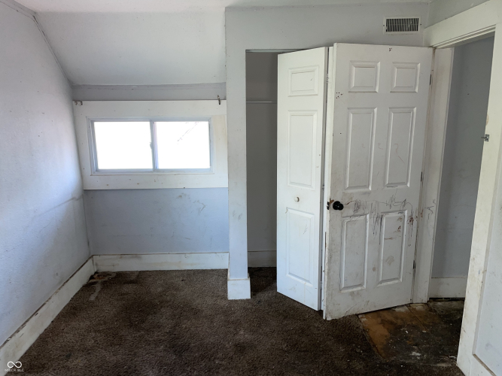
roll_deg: +1.0
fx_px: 377
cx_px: 251
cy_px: 188
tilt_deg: -11.4
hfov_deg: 67.3
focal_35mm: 26
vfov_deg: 53.0
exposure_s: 1/33
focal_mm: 4.2
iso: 40
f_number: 1.6
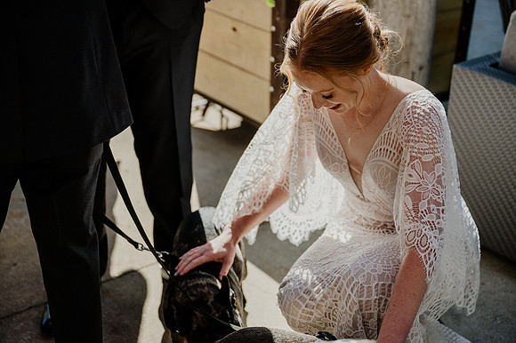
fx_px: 817
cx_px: 258
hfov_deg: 35.1
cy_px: 172
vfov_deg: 23.8
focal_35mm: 57
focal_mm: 57
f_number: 2.8
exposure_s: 1/800
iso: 80
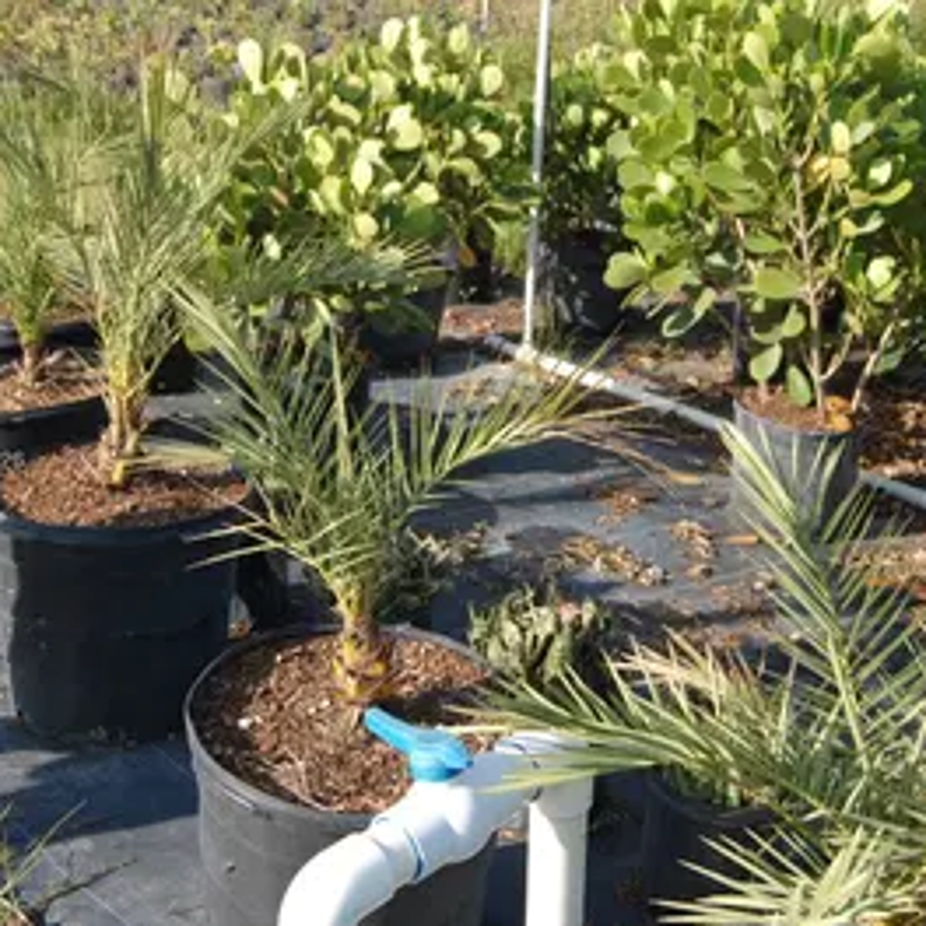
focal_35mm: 58
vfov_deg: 29.6
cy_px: 463
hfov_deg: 29.5
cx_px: 445
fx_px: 1755
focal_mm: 30
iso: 200
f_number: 7.1
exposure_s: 1/200
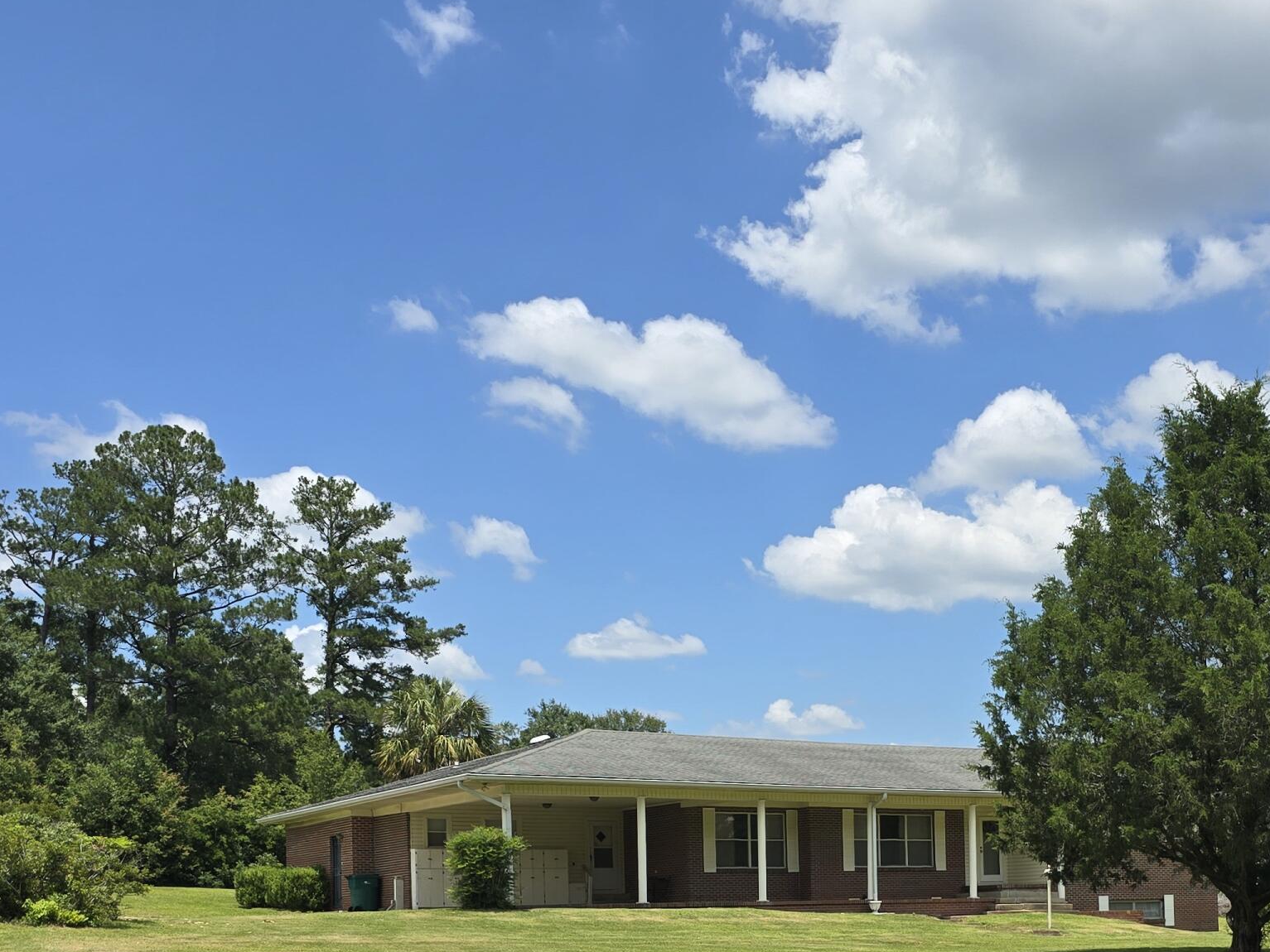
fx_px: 1651
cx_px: 831
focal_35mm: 45
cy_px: 872
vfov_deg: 30.6
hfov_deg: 41.6
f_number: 1.7
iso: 12
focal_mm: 6.3
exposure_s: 1/1120
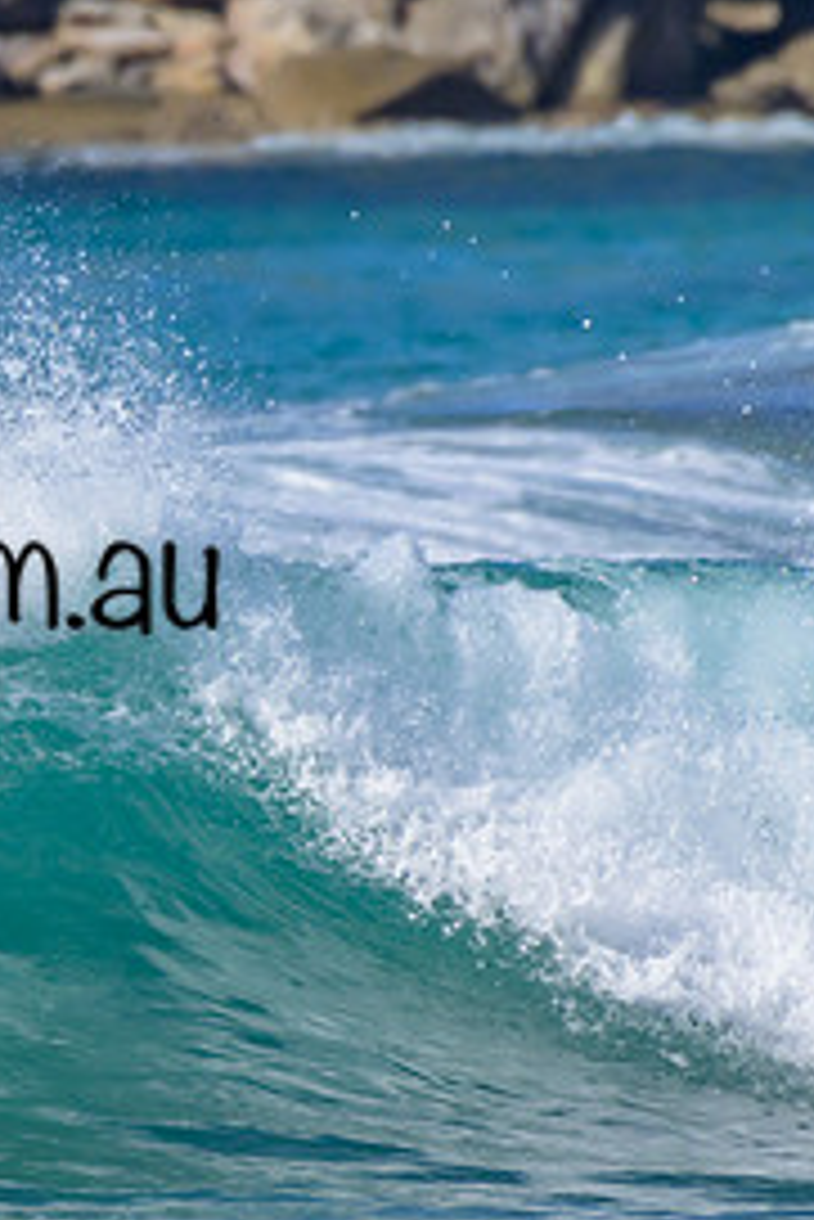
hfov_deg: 0.7
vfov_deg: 1.0
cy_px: 524
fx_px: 68927
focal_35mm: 2035
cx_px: -256
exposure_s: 1/2000
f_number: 11
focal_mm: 950
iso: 1000
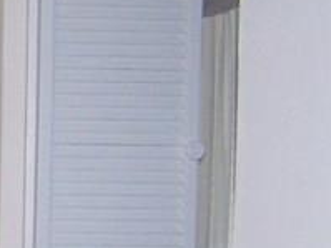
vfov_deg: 7.5
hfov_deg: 9.0
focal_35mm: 196
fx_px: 1873
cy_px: 296
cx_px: -491
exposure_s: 1/60
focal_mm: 6.3
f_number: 2.8
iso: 160
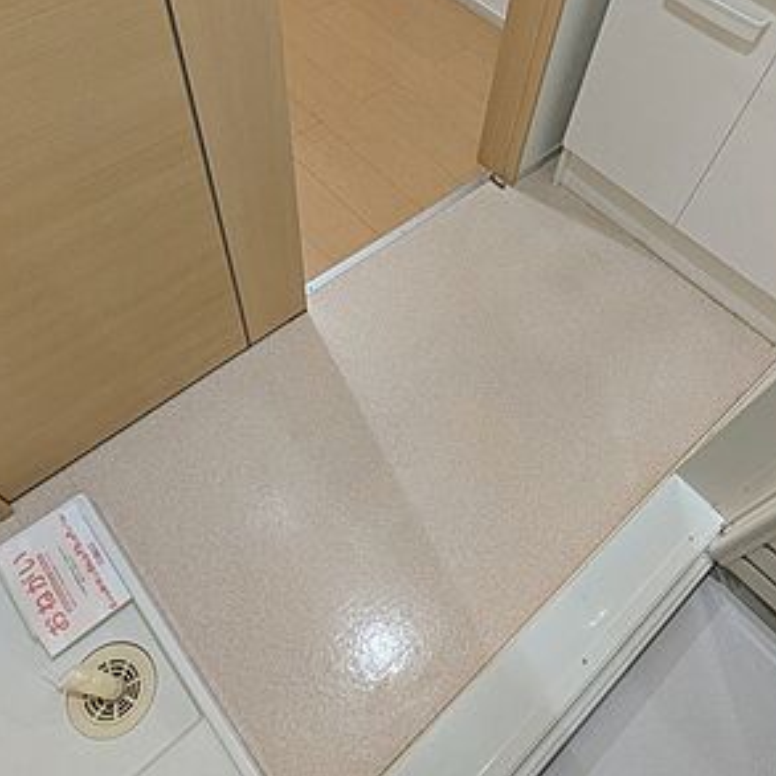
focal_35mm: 27
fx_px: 685
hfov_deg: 59.1
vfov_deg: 58.6
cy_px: 313
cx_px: 392
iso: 250
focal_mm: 1.83
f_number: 2.2
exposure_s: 1/24
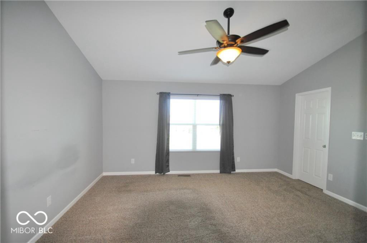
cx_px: 184
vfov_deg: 77.1
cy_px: 122
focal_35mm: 15
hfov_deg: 100.5
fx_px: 153
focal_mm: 10
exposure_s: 1/125
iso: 800
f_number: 3.5
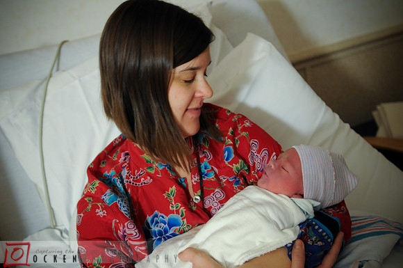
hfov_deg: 46.5
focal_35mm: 42
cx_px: 202
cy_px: 134
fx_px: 470
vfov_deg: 31.8
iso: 800
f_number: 2.8
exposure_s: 1/10
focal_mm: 28
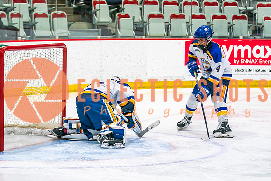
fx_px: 1317
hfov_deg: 11.7
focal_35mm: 175
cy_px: 119
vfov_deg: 7.9
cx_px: 108
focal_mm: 95
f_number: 2.8
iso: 400
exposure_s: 1/640
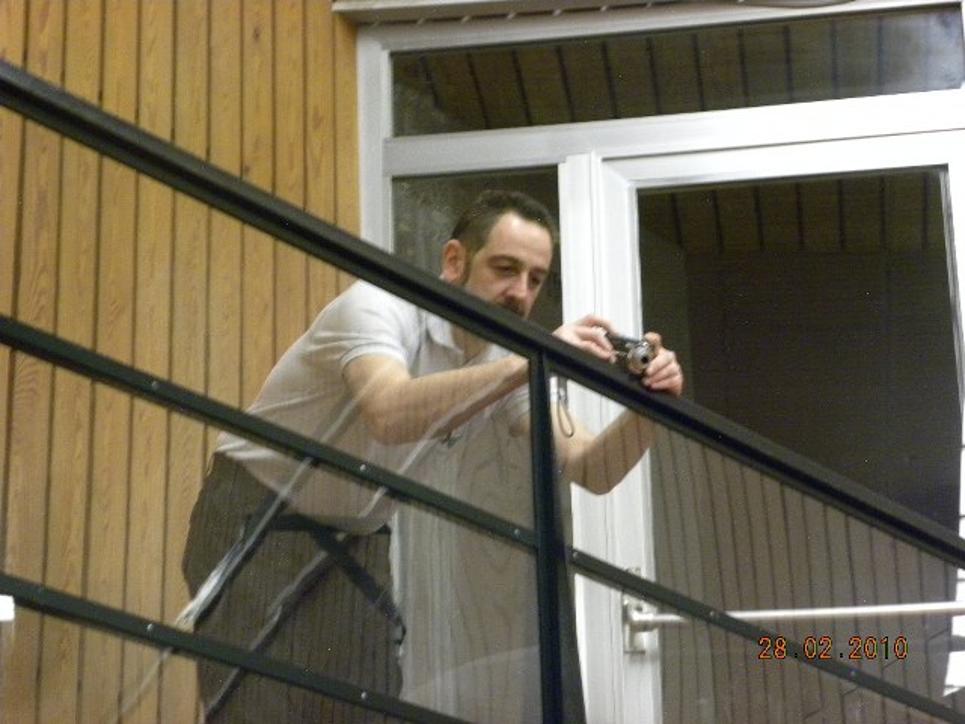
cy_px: 362
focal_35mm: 105
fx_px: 2927
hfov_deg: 18.7
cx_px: 482
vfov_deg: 14.1
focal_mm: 18.8
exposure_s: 1/10.1
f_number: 4
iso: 400
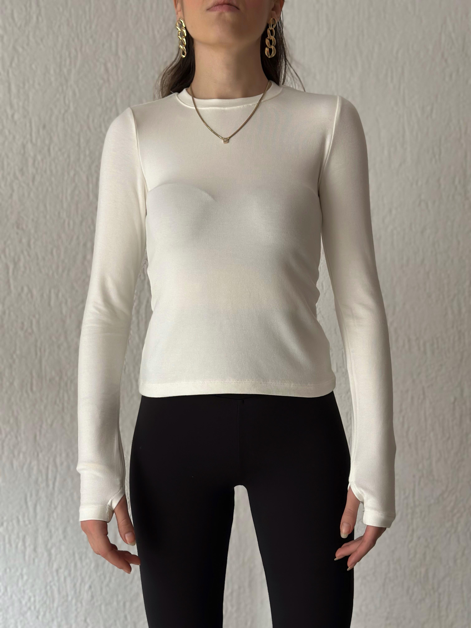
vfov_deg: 39.7
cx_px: 236
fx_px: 871
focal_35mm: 48
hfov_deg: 30.3
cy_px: 314
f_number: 1.78
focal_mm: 6.86
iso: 160
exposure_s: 1/60
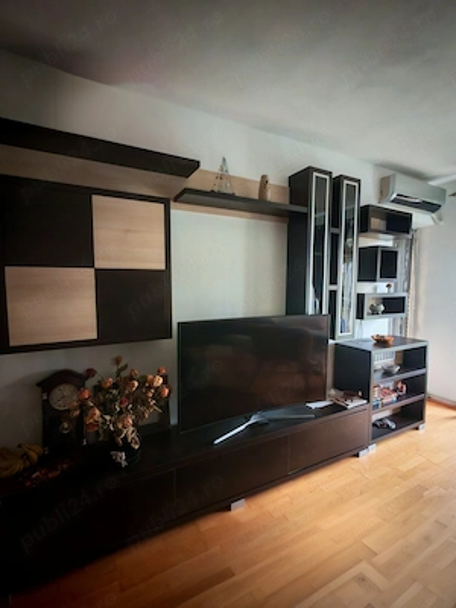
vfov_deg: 94.5
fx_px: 281
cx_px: 228
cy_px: 304
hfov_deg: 78.1
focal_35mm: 16
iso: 640
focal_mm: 1.96
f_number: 2.2
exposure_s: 1/11
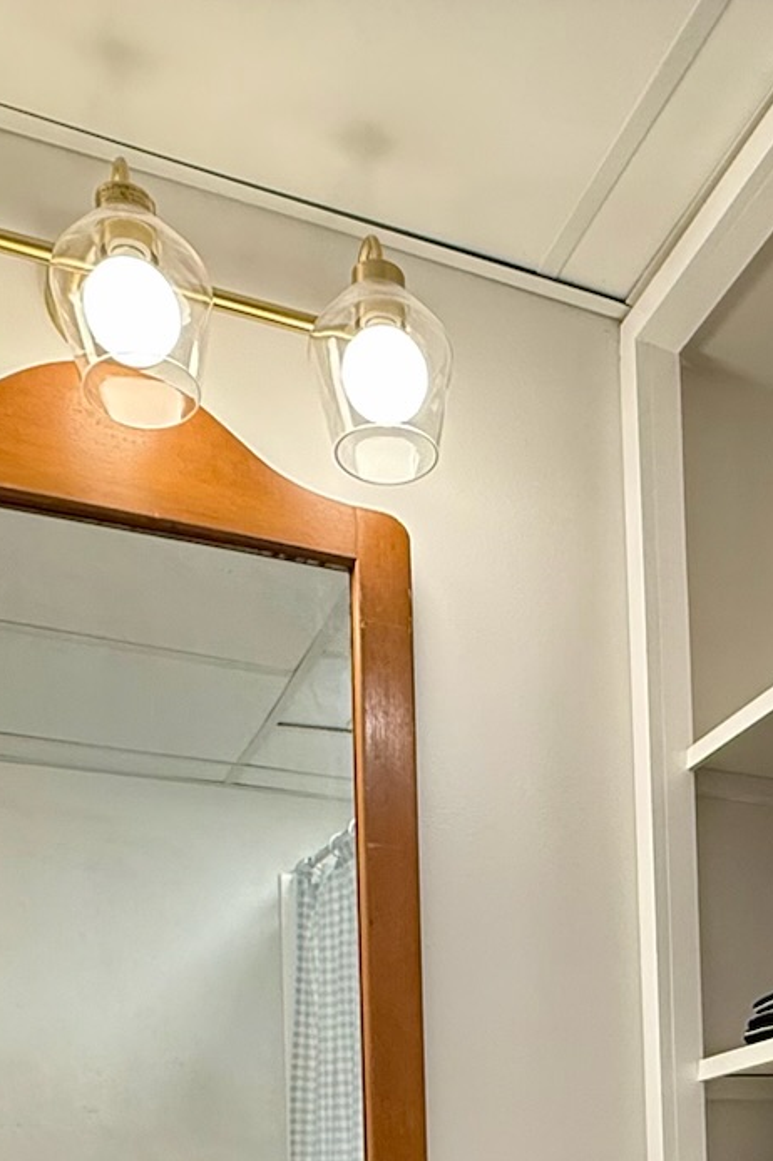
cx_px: 619
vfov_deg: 38.0
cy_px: 1271
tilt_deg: -0.8
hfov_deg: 30.4
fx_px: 1386
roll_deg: +1.7
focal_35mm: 43
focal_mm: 2.22
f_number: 2.2
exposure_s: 1/120
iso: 320
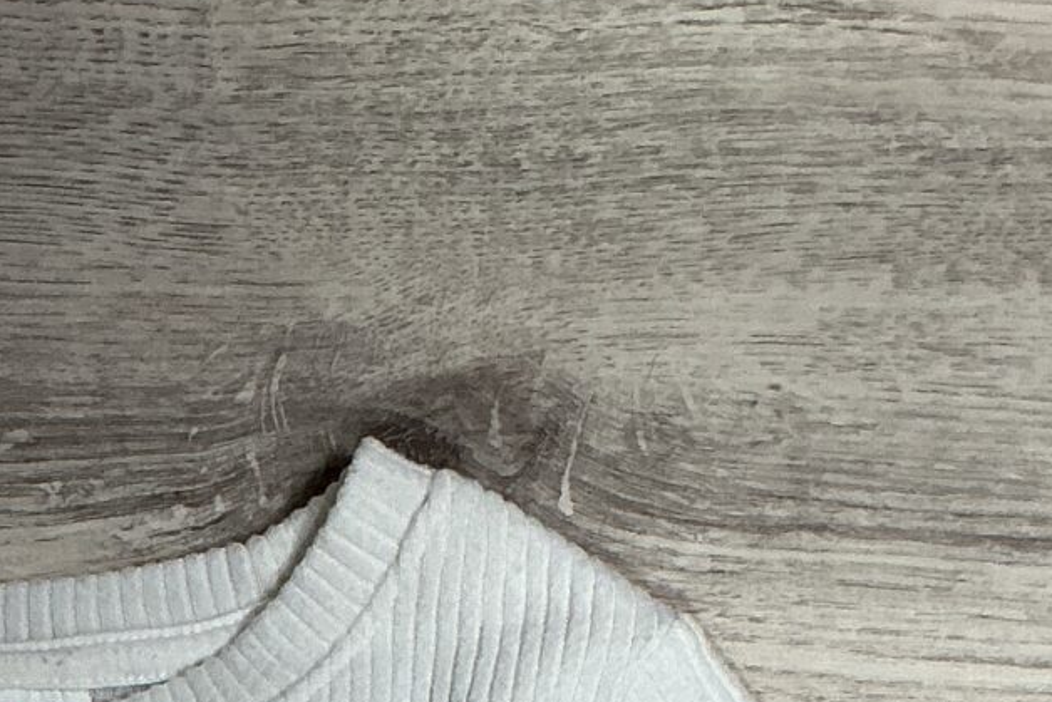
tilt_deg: -83.6
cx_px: 157
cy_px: 1424
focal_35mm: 123
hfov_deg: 16.5
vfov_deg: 10.3
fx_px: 3595
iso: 64
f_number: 1.8
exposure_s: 1/100
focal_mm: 3
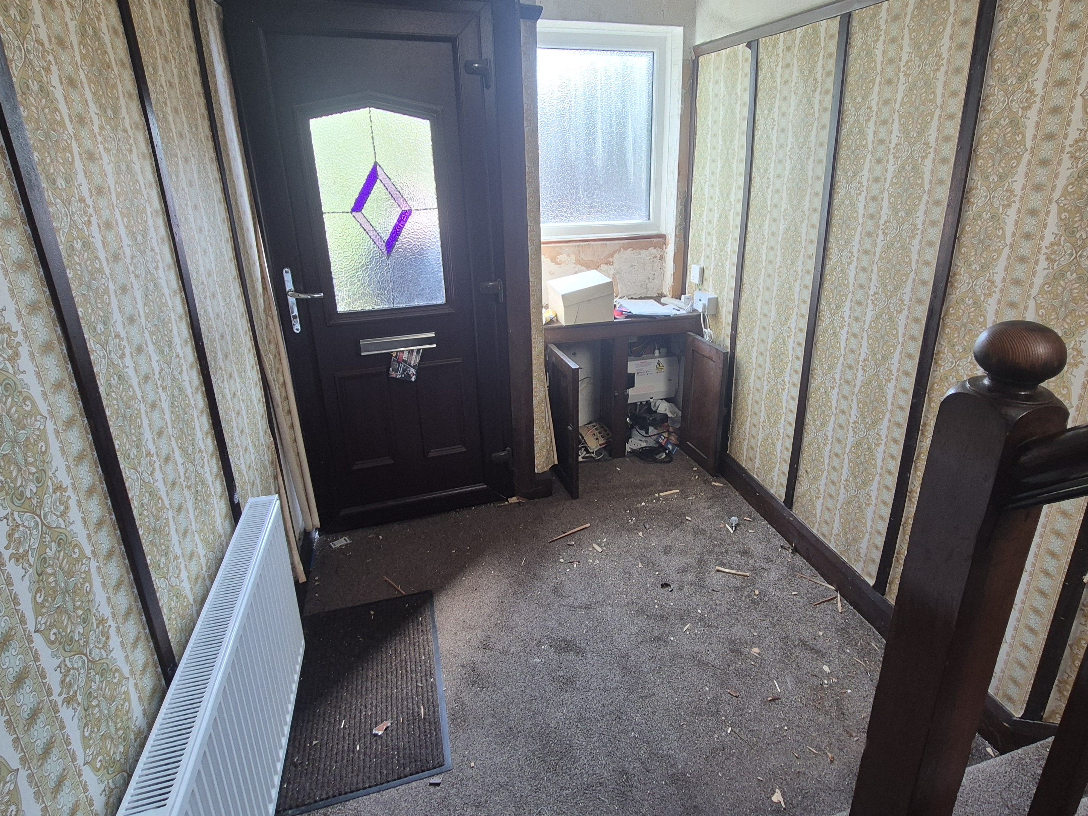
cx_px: 591
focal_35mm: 18
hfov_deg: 87.5
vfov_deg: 71.4
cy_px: 361
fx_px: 566
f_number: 2.2
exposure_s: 1/50
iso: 100
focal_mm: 2.2
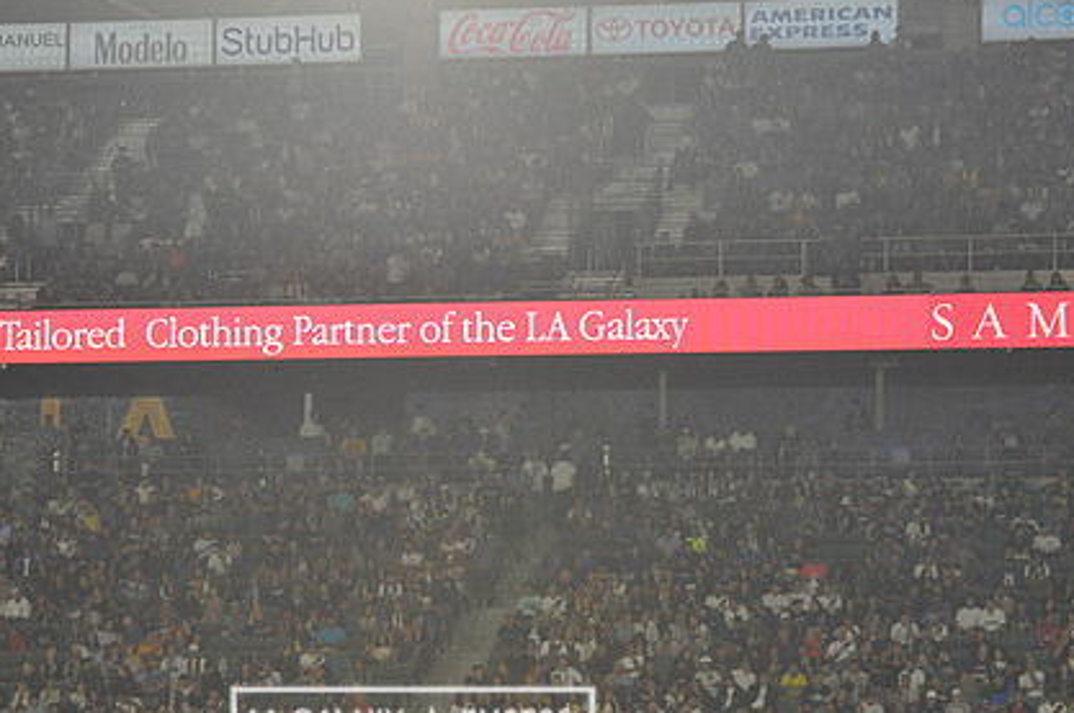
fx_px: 5185
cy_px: 335
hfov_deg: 11.8
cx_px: 412
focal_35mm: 174
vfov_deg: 7.9
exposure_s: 1/320
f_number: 10
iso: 3200
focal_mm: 125
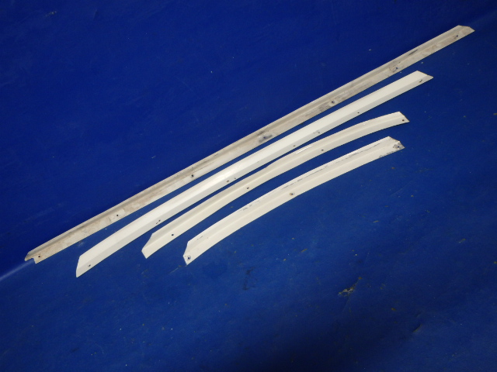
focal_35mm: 28
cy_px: 186
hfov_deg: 63.4
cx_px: 248
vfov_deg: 49.7
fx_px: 402
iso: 400
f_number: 3.9
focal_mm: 5
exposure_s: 1/30
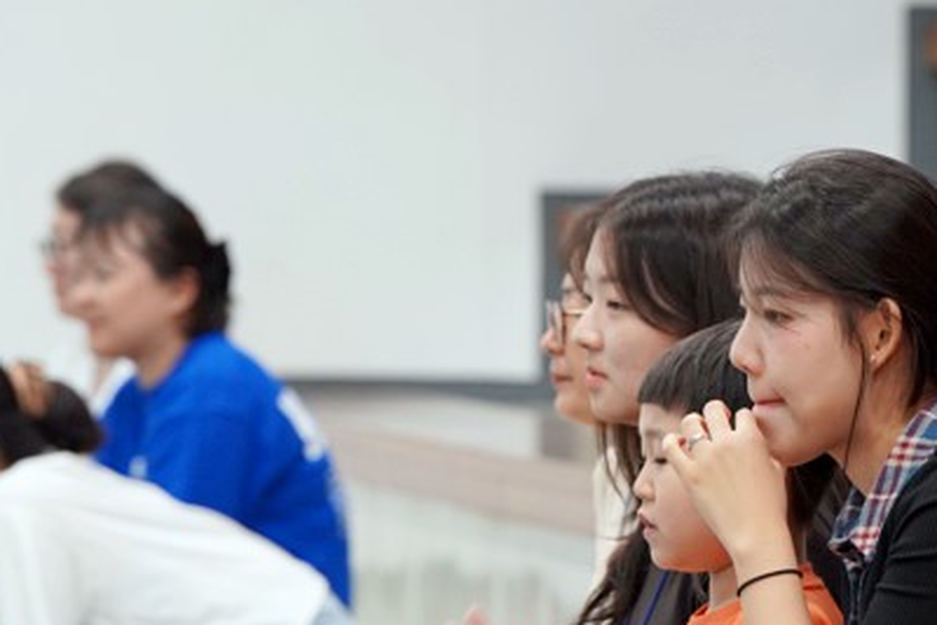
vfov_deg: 4.9
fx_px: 7316
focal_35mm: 281
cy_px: 377
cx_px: 928
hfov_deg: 7.3
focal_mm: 125
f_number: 4
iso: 2000
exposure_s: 1/160
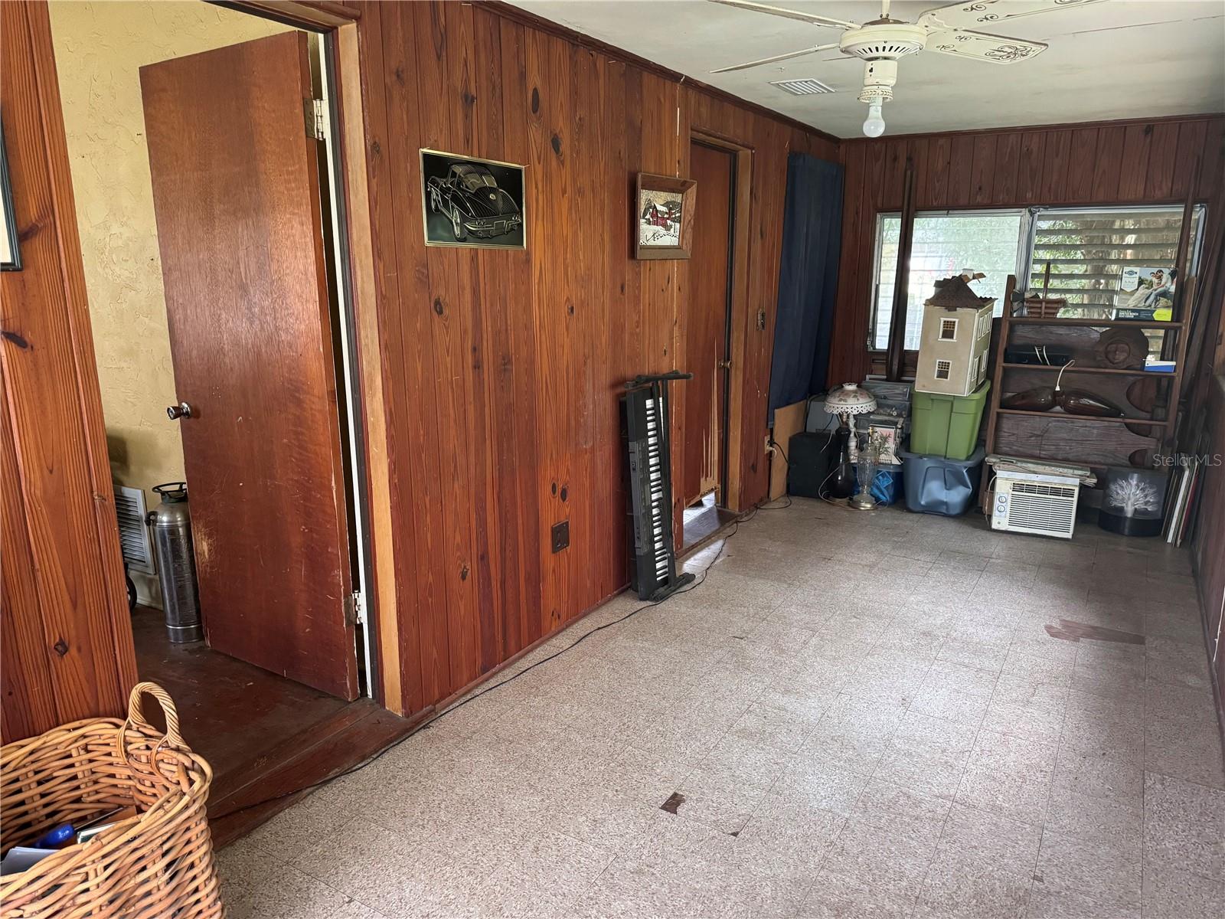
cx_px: 612
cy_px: 460
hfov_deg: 71.6
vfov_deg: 56.8
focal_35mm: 24
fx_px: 849
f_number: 1.78
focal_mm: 6.76
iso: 500
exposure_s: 1/60
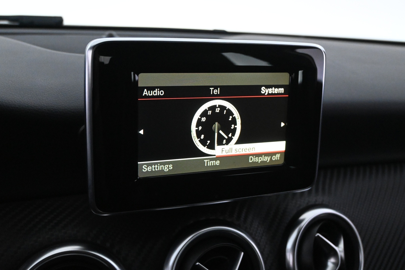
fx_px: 464
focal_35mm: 41
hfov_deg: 47.2
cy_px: 135
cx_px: 202
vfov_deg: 32.4
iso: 6400
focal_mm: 27.5
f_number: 4.5
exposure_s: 1/125
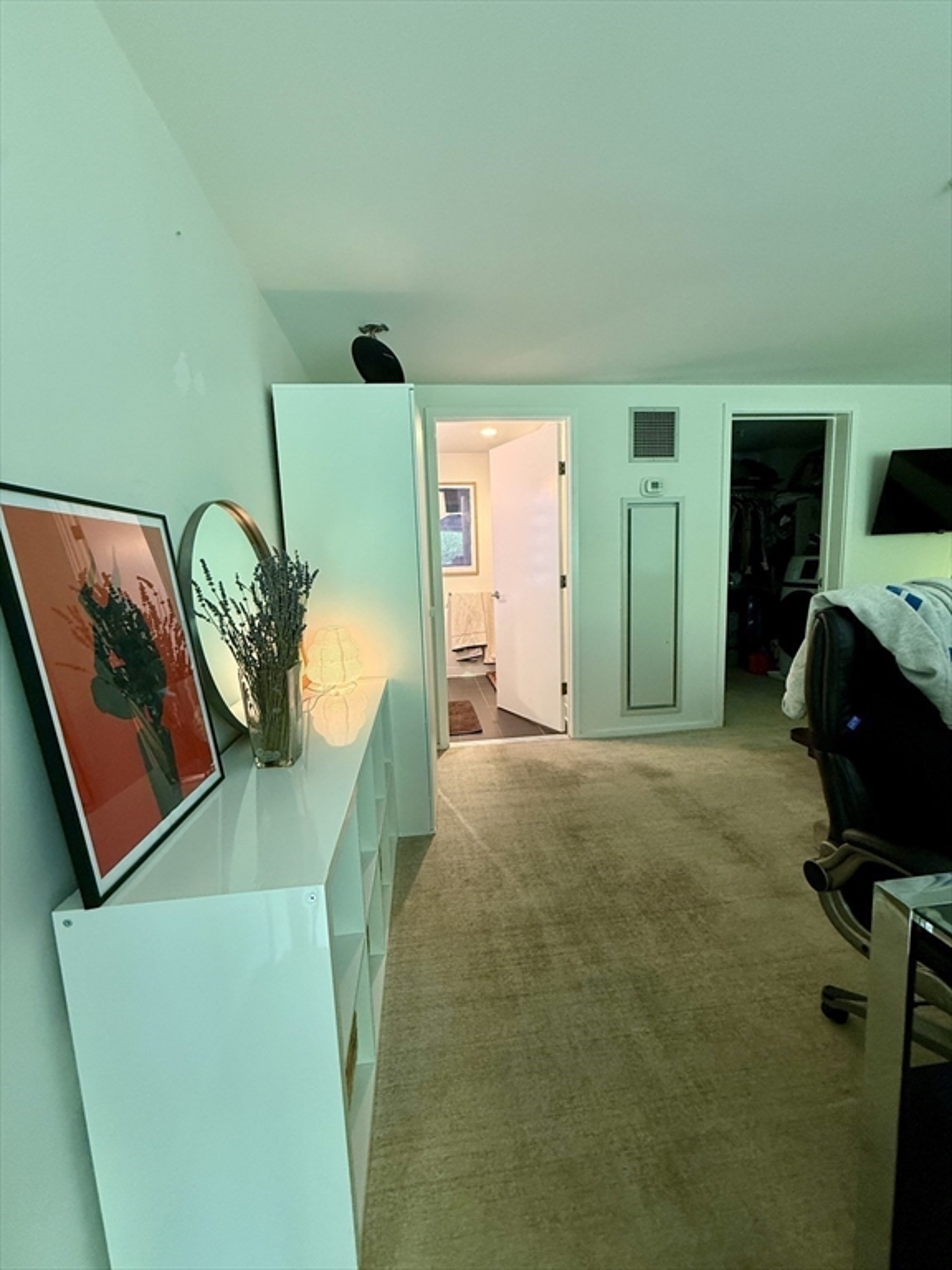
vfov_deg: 102.1
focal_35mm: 14
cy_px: 635
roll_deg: +2.5
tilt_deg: -7.2
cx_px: 476
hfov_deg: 85.7
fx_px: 513
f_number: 2.2
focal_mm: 2.22
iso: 200
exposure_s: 1/60
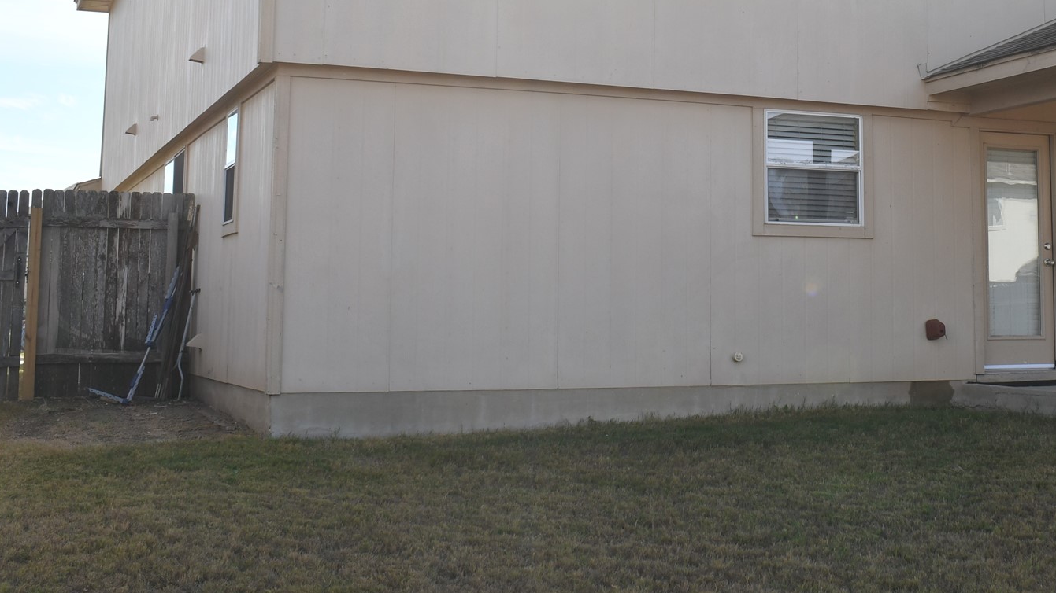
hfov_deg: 36.4
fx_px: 1568
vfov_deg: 21.3
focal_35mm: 56
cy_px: 148
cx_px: 786
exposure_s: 1/125
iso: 110
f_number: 11
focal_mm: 22
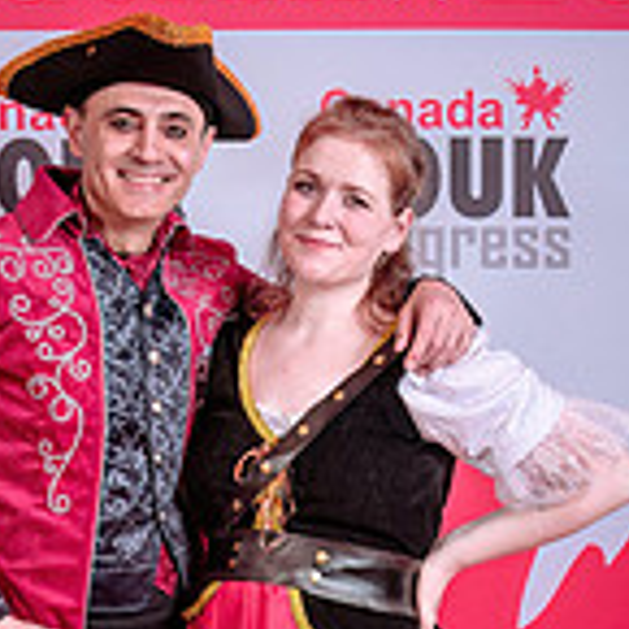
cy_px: 614
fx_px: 1974
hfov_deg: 18.1
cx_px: 377
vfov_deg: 17.7
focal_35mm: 96
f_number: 4
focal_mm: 27.5
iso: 100
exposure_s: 1/200
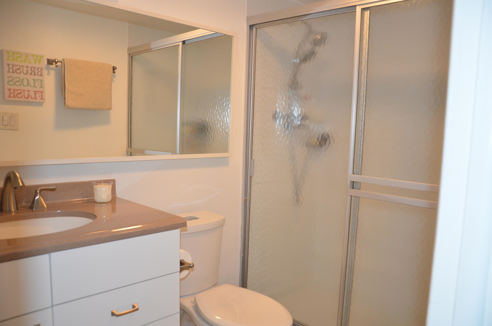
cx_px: 246
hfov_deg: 67.5
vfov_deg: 47.7
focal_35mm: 27
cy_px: 163
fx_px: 368
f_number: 3.5
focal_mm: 18
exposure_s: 1/60
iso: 800
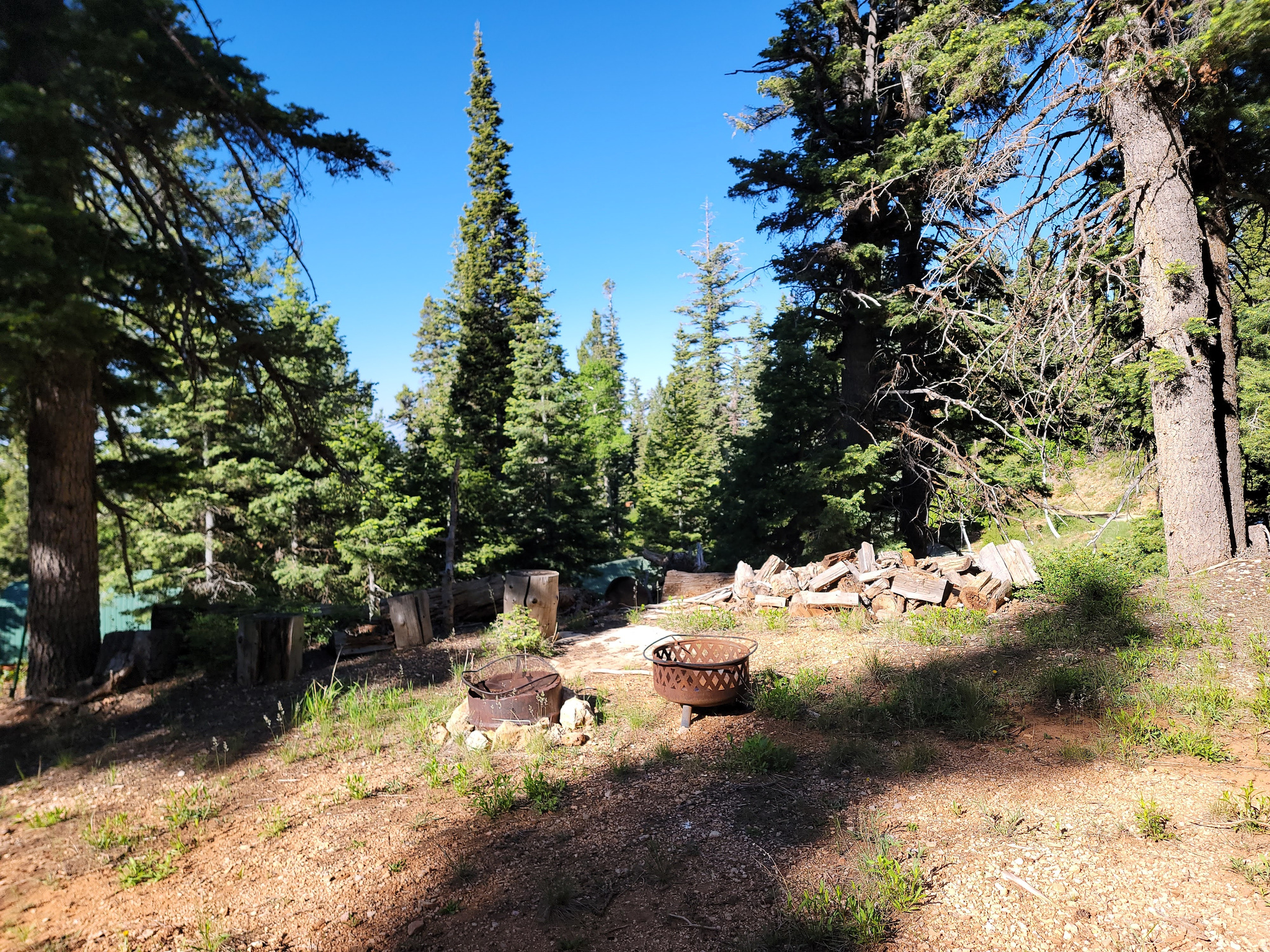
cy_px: 476
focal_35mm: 24
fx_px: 881
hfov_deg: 71.6
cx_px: 635
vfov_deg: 56.8
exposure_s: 1/411
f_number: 1.8
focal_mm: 6.7
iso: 16
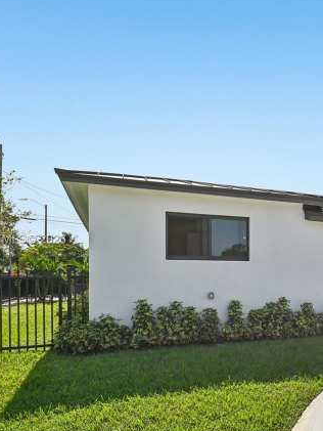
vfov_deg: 58.2
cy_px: 240
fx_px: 385
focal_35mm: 31
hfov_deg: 40.4
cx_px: 316
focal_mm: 17
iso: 100
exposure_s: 1/500
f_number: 8
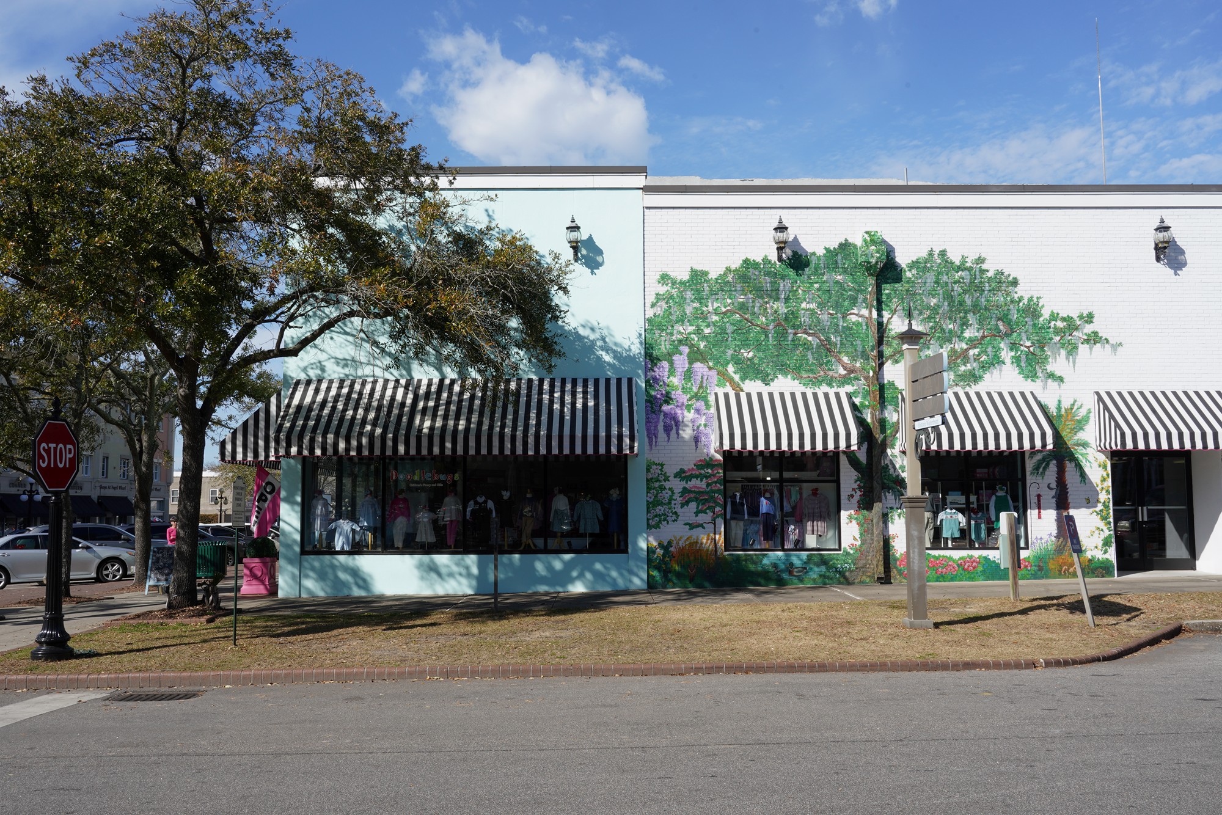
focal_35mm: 33
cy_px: 408
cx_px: 611
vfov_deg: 40.0
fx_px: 1120
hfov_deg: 57.2
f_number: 20
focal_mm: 33
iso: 200
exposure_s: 1/100
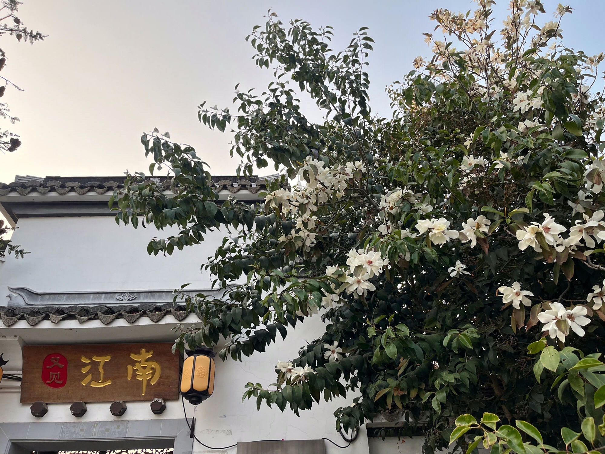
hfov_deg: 67.3
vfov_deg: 53.1
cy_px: 227
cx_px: 302
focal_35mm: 26
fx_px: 454
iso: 50
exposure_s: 1/586
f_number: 1.6
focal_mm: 5.1
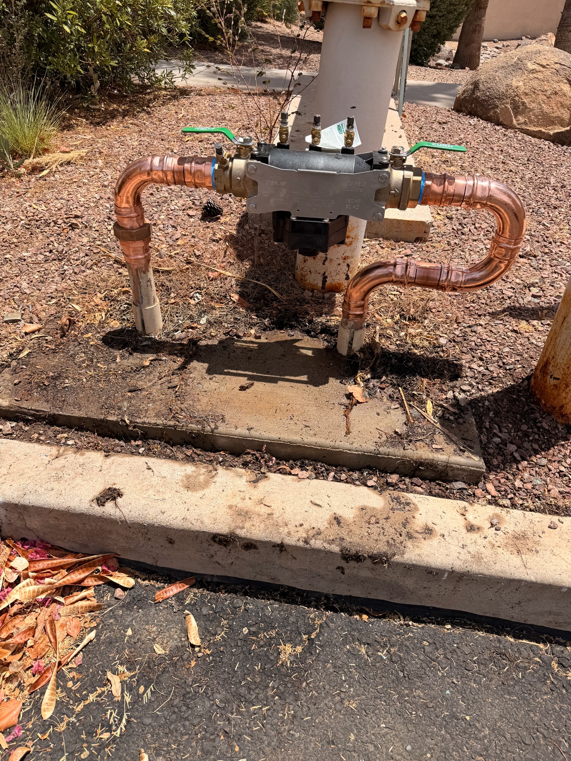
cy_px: 380
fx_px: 528
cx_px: 286
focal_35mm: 24
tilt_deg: -37.2
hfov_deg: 56.8
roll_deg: -2.4
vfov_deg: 71.6
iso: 80
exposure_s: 1/4167
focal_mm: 6.76
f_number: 1.78
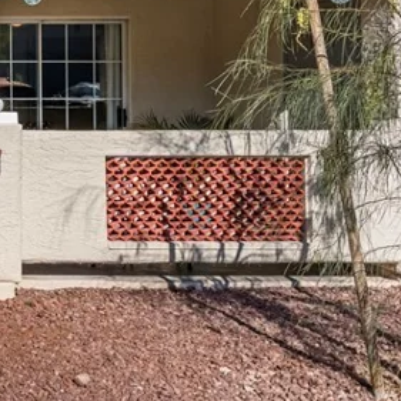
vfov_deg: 25.7
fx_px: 852
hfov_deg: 20.6
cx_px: -274
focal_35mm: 65
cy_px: 44
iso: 400
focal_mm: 21
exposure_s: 1/8000
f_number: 8
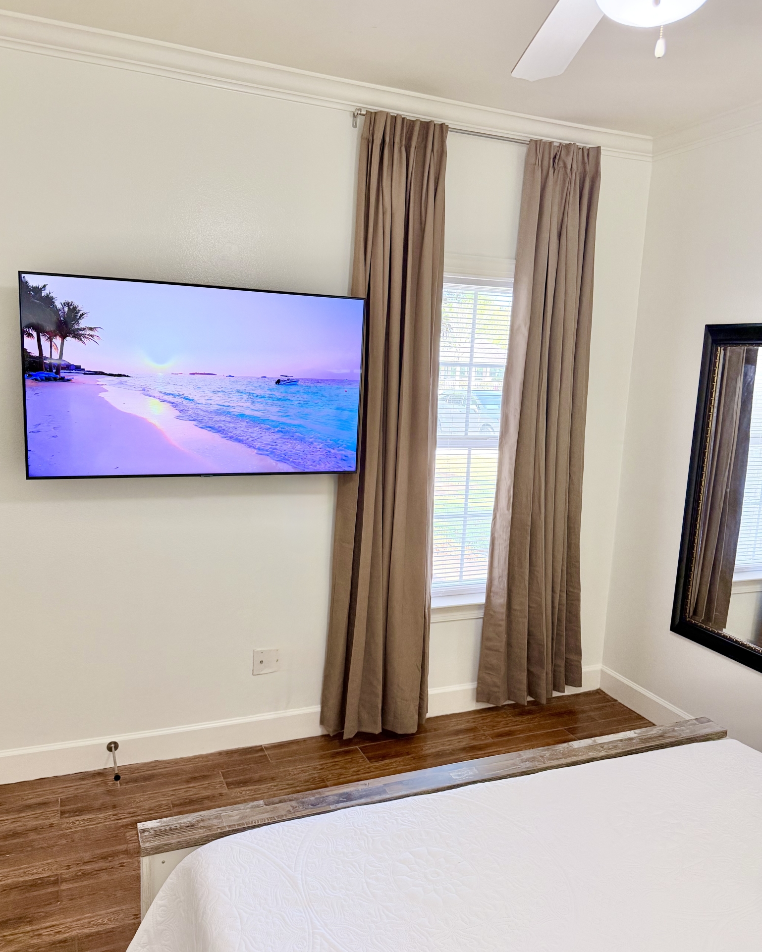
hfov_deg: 54.9
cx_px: 368
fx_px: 733
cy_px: 481
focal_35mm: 26
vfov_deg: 66.0
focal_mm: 6.76
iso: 320
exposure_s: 1/120
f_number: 1.78
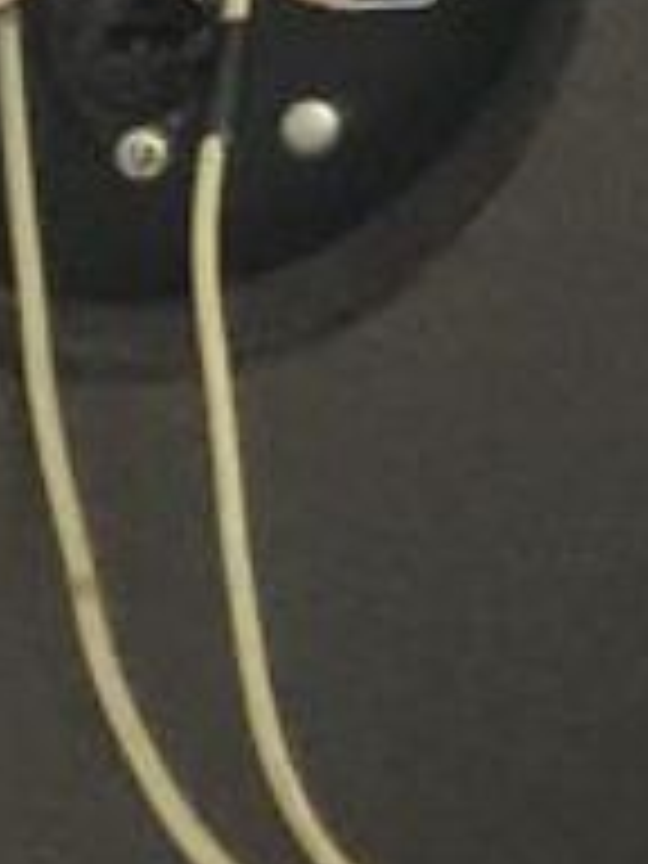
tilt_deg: -7.2
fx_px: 5017
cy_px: -1384
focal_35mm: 201
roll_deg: +0.6
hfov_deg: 7.4
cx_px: 76
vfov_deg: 8.7
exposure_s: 1/10
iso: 125
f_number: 2.2
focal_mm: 4.15
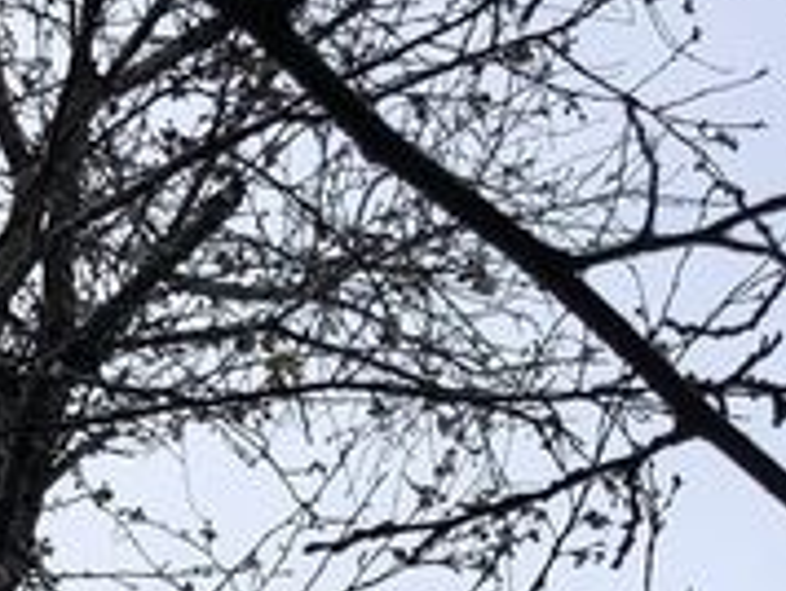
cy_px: 1065
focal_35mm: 128
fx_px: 2910
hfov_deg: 15.4
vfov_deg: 10.9
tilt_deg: +51.8
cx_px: 501
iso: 20
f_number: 1.8
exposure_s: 1/873
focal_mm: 3.99
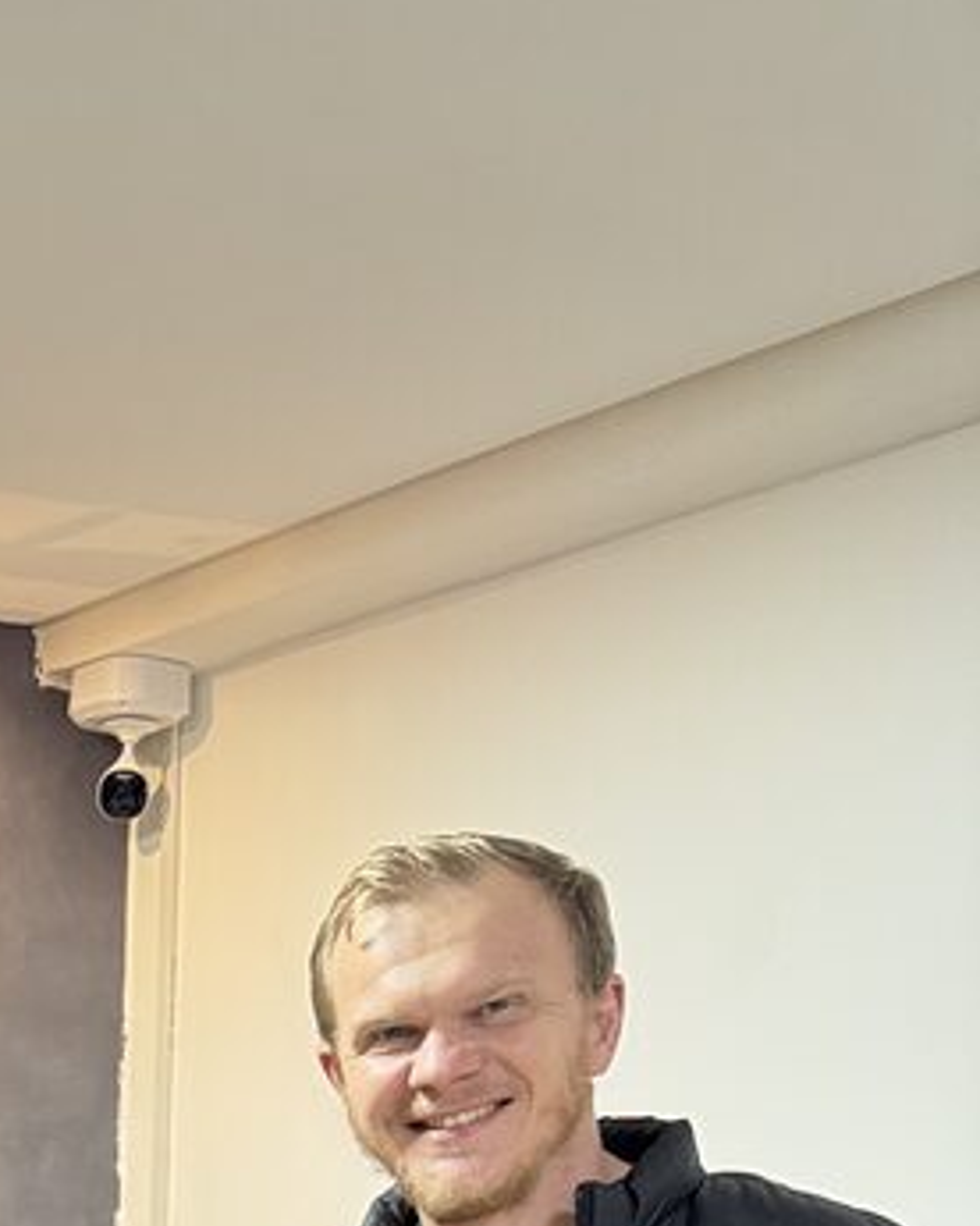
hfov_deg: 20.3
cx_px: -348
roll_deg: +0.8
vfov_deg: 23.7
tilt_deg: -9.4
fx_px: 2465
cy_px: 1695
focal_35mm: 68
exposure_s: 1/60
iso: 800
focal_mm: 6.76
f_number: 1.78
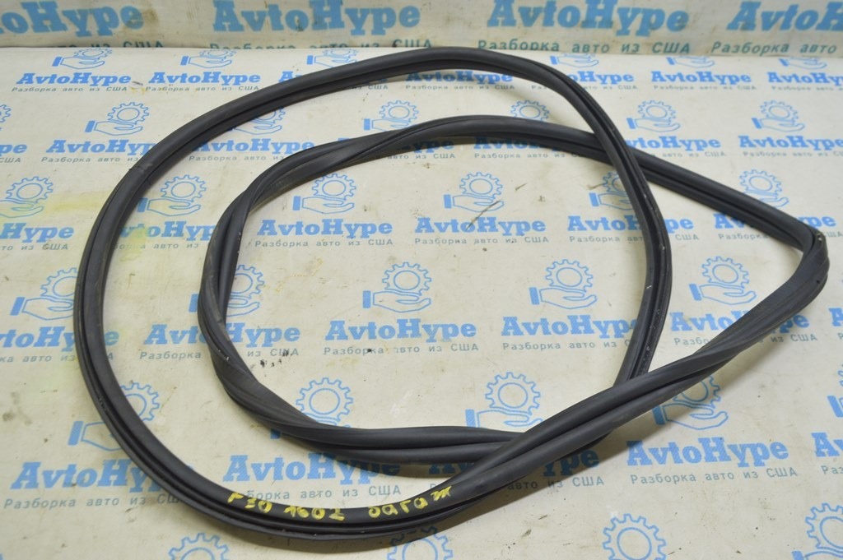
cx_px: 422
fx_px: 702
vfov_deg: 43.5
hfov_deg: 62.0
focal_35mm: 30
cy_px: 280
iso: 400
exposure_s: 1/20
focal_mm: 20
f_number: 5.6
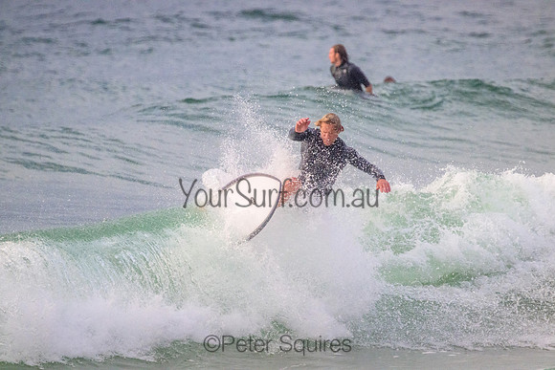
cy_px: 185
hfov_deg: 2.6
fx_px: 12336
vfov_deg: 1.7
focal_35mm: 800
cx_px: 278
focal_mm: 800
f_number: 11
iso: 4500
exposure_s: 1/2000
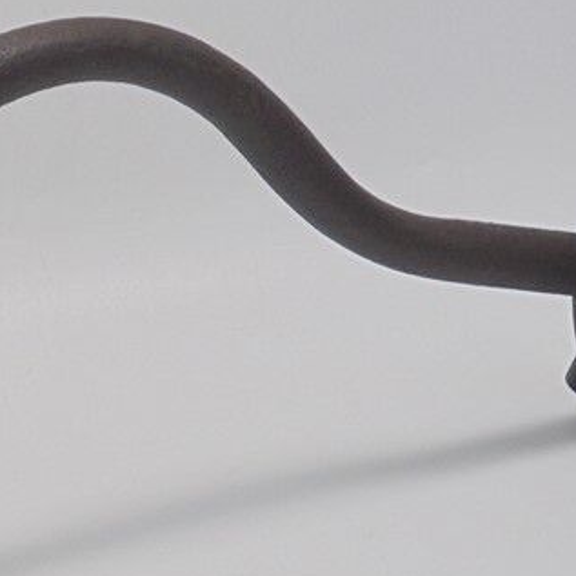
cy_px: 283
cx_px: -15
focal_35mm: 123
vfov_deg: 14.2
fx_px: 2316
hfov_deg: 13.9
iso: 100
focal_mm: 8.9
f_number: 4.8
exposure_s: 1/50
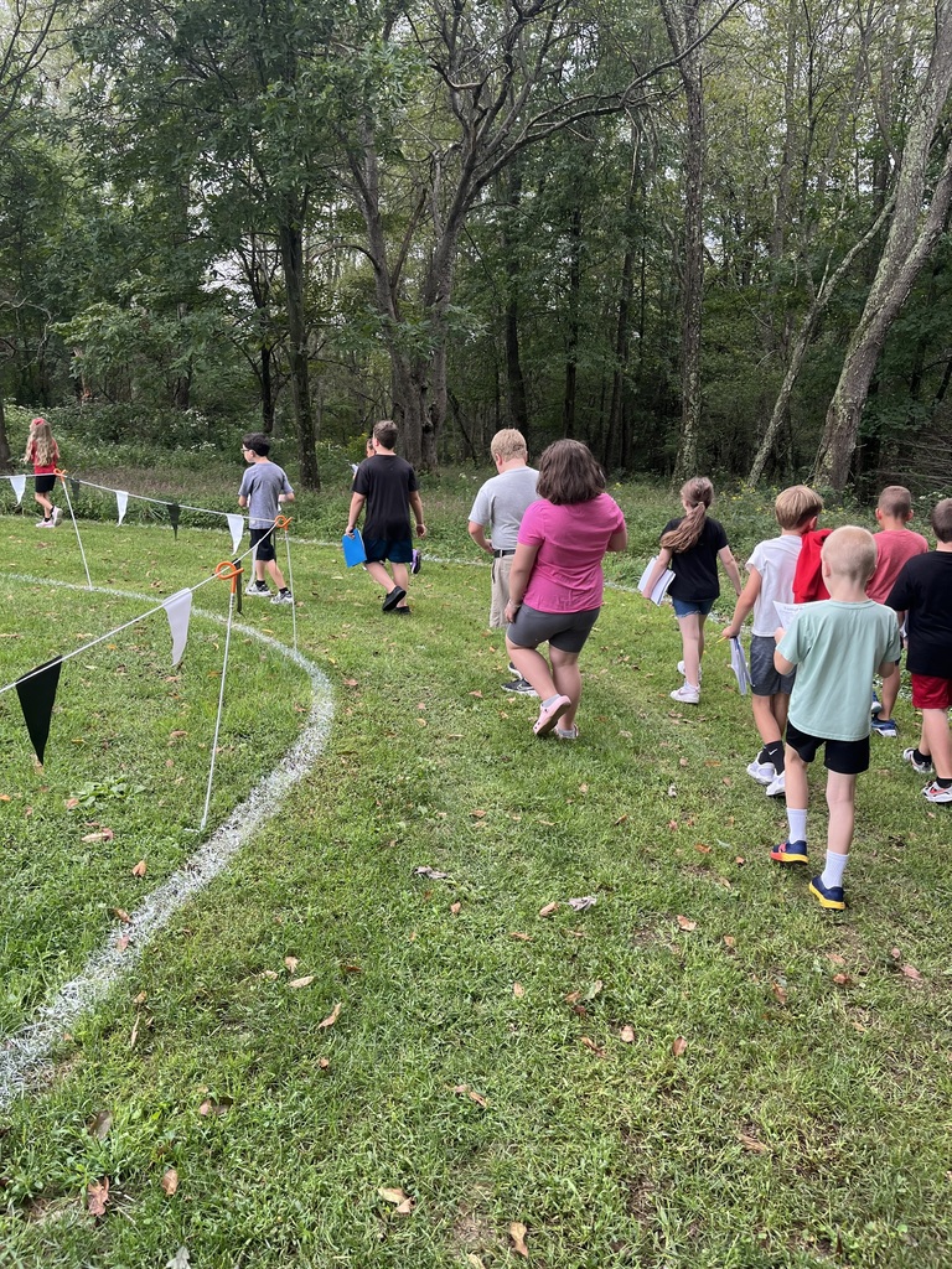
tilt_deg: -14.6
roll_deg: +2.1
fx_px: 953
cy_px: 634
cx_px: 476
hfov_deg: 53.1
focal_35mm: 26
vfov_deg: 67.3
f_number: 1.6
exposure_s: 1/415
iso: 50
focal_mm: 5.1
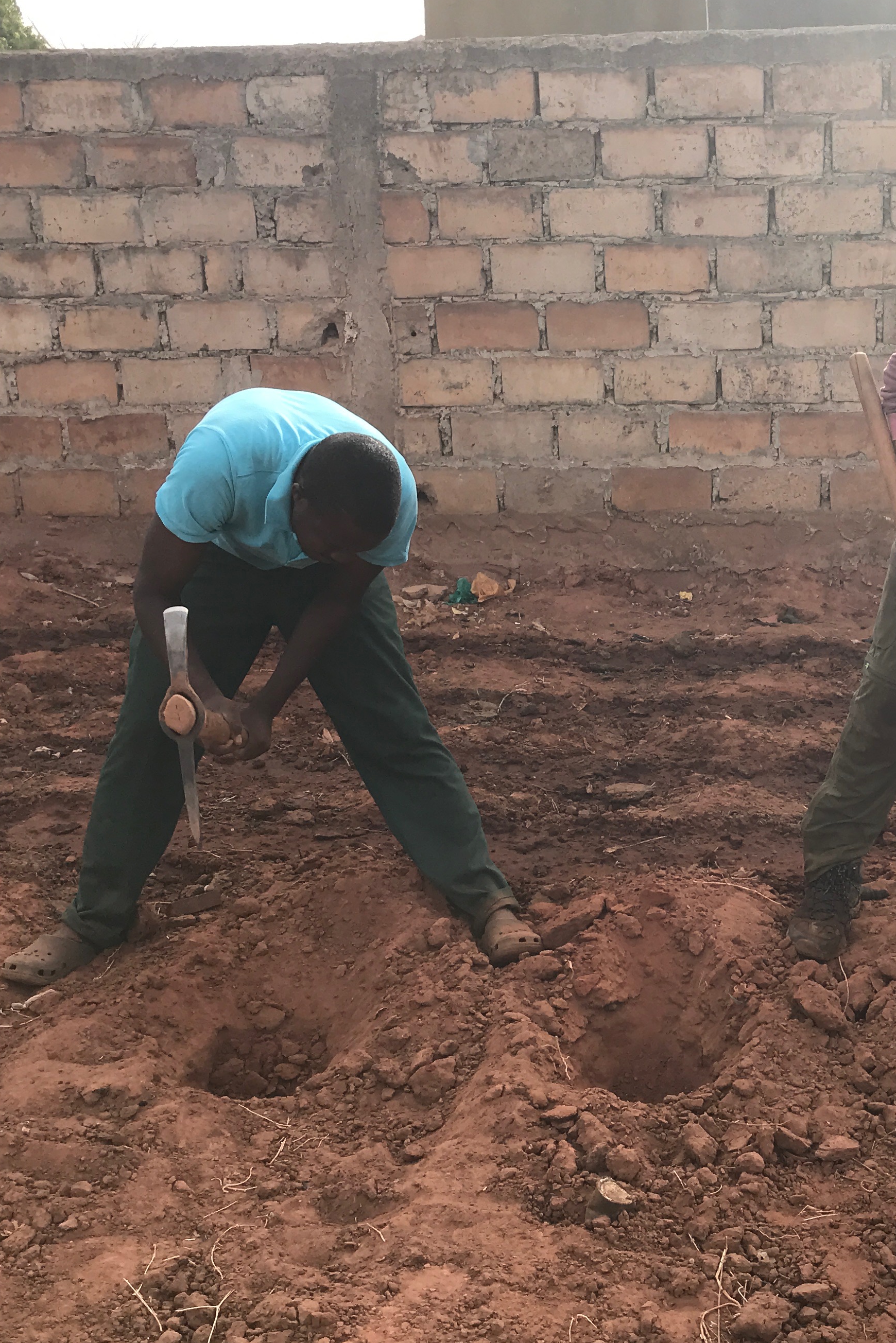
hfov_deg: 29.2
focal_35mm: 45
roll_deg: +0.2
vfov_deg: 43.6
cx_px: 710
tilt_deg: -15.0
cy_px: 689
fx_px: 1679
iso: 20
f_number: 1.8
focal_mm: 3.99
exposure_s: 1/929
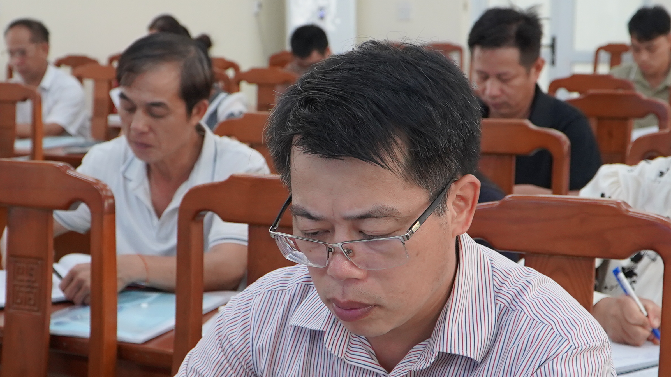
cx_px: 350
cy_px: 291
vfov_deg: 19.3
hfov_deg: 33.8
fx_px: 1103
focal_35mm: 62
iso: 1250
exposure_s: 1/160
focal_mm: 24
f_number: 4
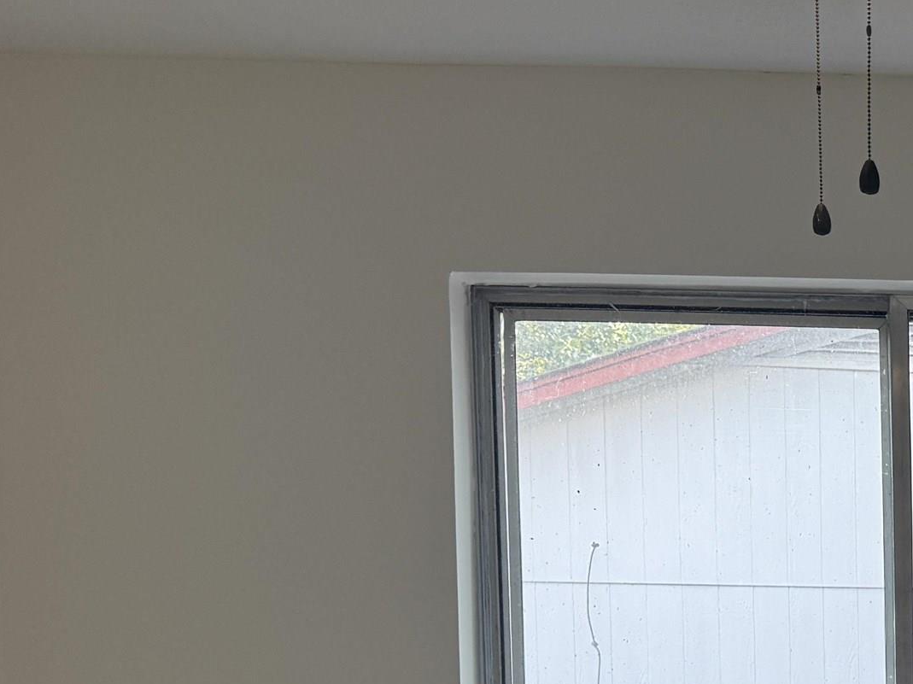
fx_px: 1819
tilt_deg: -3.7
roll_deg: -0.1
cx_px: 1160
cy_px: 764
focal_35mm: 69
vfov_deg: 20.3
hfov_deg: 24.8
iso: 80
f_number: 1.78
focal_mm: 6.76
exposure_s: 1/191
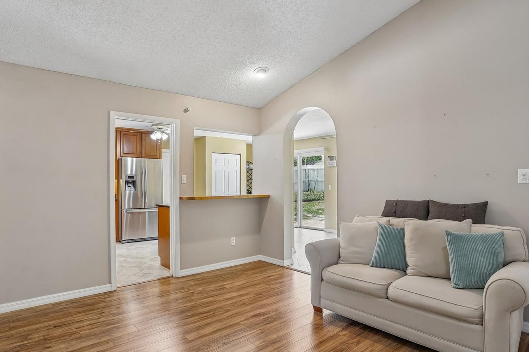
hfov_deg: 83.9
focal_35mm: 20
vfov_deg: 61.9
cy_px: 178
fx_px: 294
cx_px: 248
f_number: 9
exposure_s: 1/13
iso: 400
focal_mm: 17
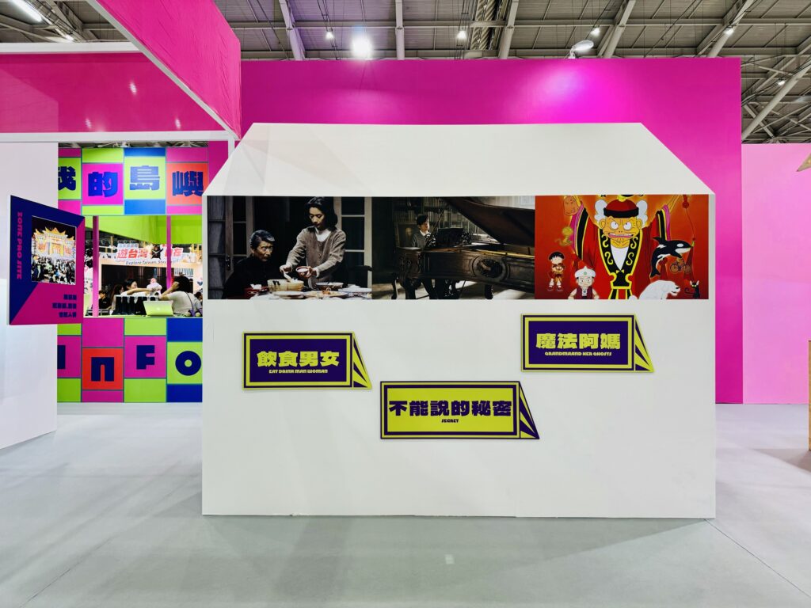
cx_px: 406
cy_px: 304
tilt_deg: +0.8
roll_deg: +0.6
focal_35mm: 24
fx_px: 562
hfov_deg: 71.6
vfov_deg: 56.8
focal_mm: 6.76
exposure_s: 1/120
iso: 125
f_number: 1.78
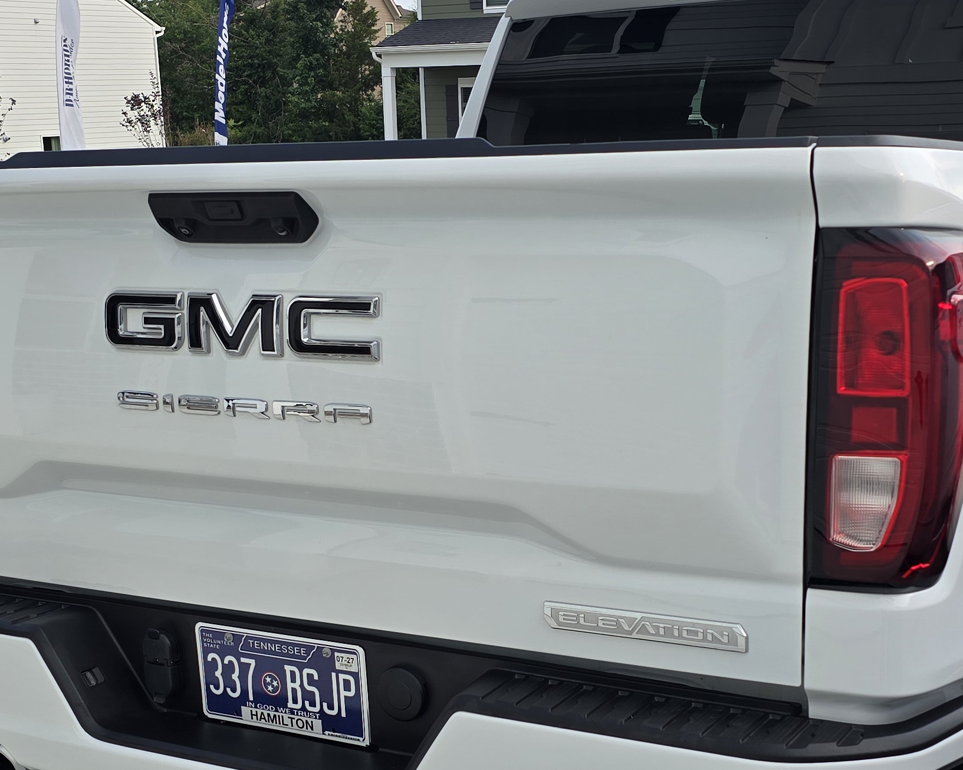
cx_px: 494
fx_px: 1567
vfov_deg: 27.4
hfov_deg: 34.2
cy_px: 511
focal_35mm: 55
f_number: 1.7
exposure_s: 1/375
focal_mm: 6.3
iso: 12
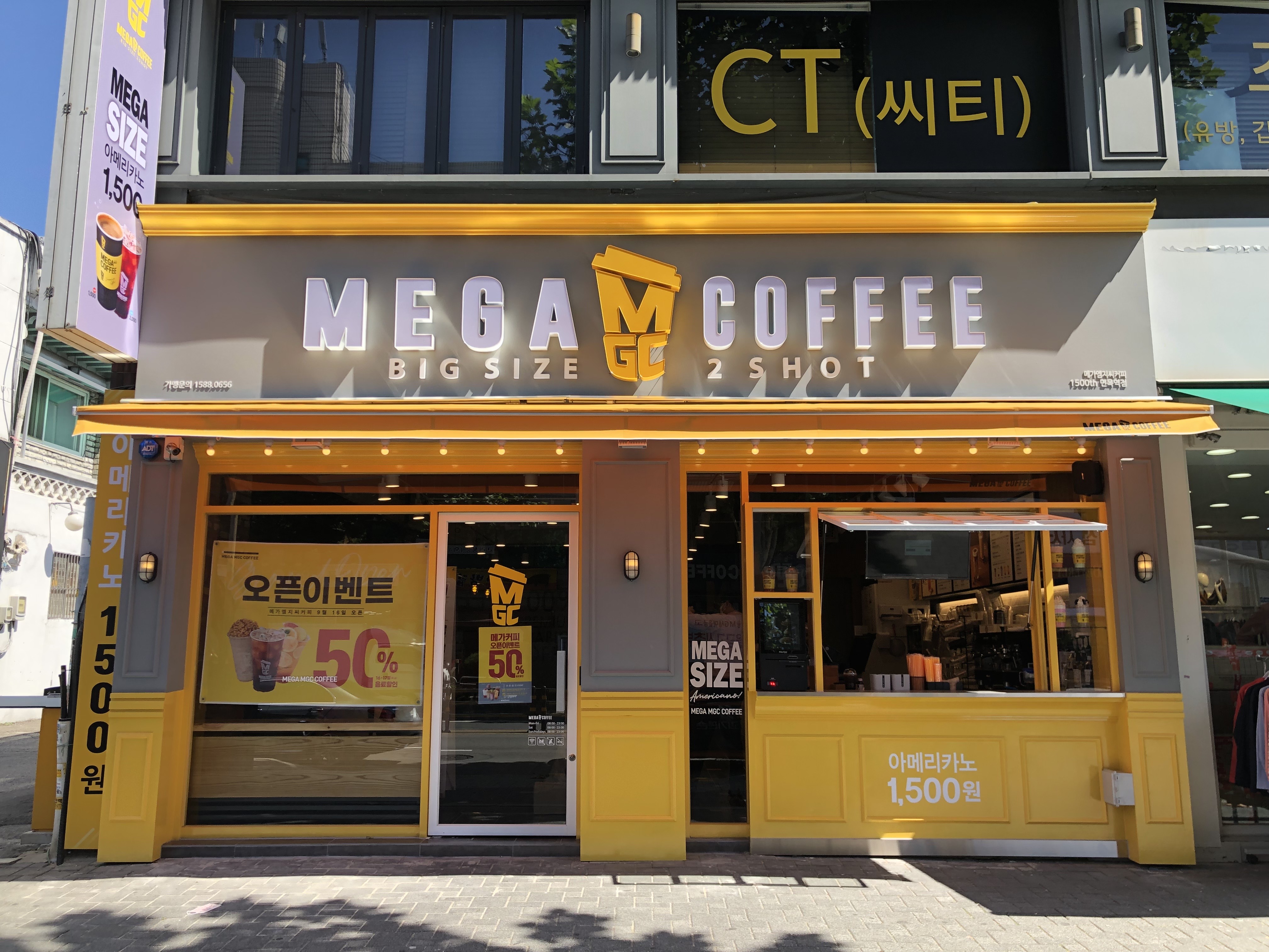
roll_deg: -0.1
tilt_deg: +10.7
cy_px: 476
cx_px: 634
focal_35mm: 28
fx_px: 1026
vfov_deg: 49.7
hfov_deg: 63.4
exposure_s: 1/623
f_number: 1.8
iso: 20
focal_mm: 4
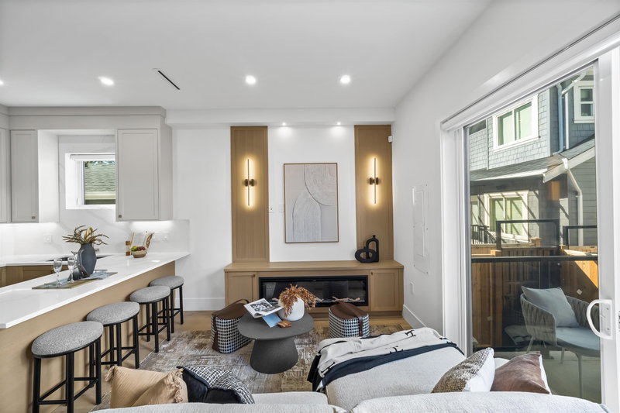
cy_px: 206
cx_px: 310
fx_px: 232
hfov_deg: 106.3
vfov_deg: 83.2
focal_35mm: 14
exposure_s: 1/1.67
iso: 250
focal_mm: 9
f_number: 9
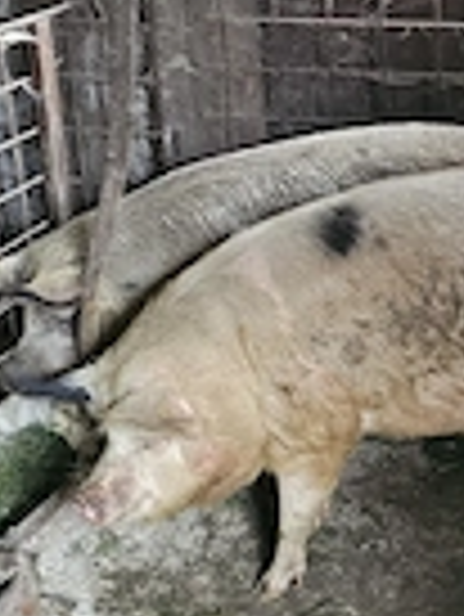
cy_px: 364
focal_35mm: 67
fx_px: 1196
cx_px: 482
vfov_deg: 28.9
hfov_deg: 21.1
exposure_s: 1/25
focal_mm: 6.3
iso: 1600
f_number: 1.7
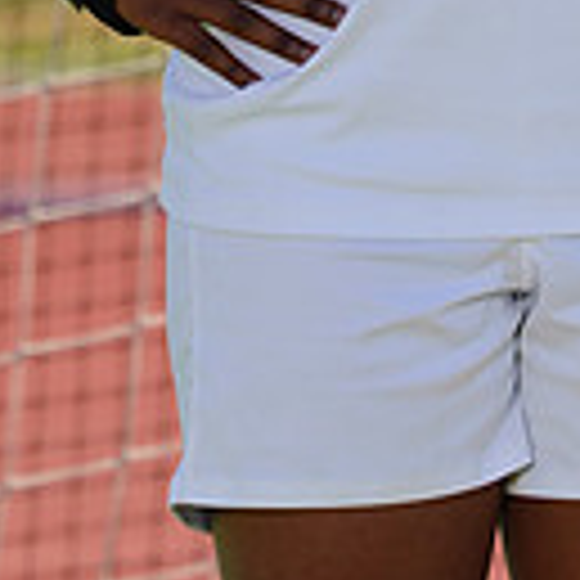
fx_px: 22179
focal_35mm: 1170
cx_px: 486
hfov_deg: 1.5
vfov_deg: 1.5
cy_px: -481
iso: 200
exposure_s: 1/250
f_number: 11
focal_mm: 306
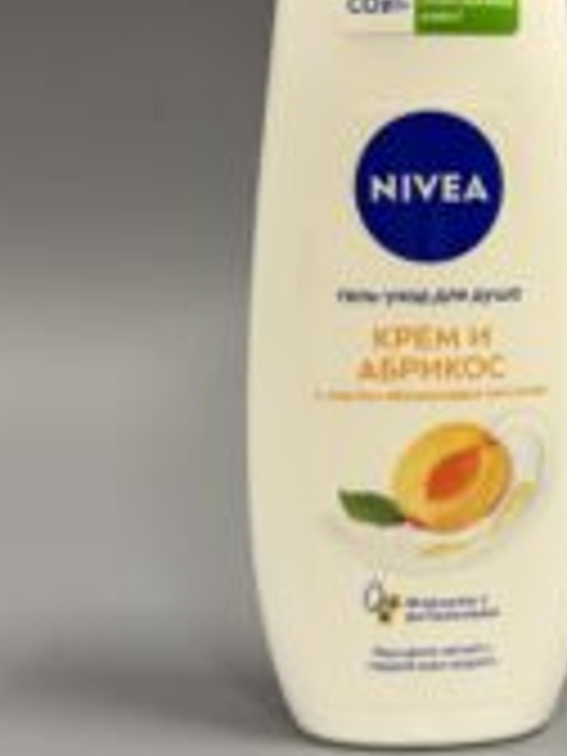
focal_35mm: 57
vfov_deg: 33.7
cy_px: 302
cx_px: 432
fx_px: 1245
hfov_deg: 25.3
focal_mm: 6.76
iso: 125
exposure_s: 1/50
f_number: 1.78
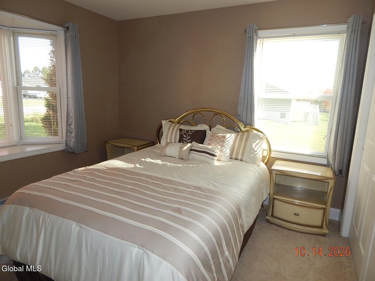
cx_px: 188
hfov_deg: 76.4
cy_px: 140
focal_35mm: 22
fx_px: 238
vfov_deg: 61.1
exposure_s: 1/125
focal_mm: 4
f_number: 3
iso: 125
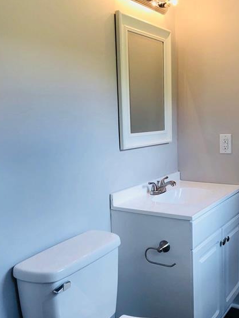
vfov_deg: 47.8
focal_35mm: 39
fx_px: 359
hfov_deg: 36.5
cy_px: 171
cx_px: 160
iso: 64
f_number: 1.8
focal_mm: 3.99
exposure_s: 1/120
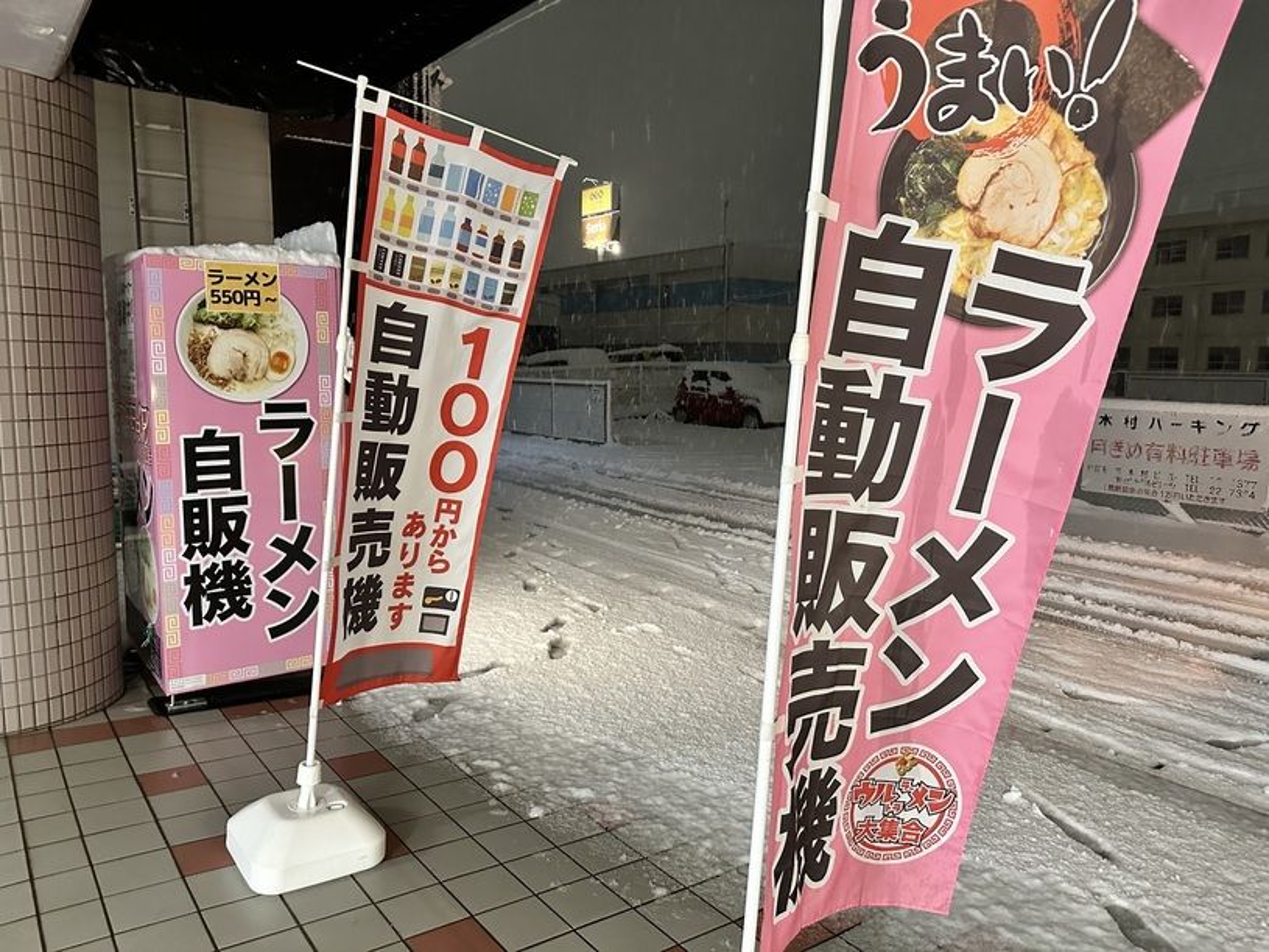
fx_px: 880
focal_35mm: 24
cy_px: 476
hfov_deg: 71.6
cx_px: 634
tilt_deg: -6.0
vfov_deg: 56.8
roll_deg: -0.1
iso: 640
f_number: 1.78
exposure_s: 1/33
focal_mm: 6.86
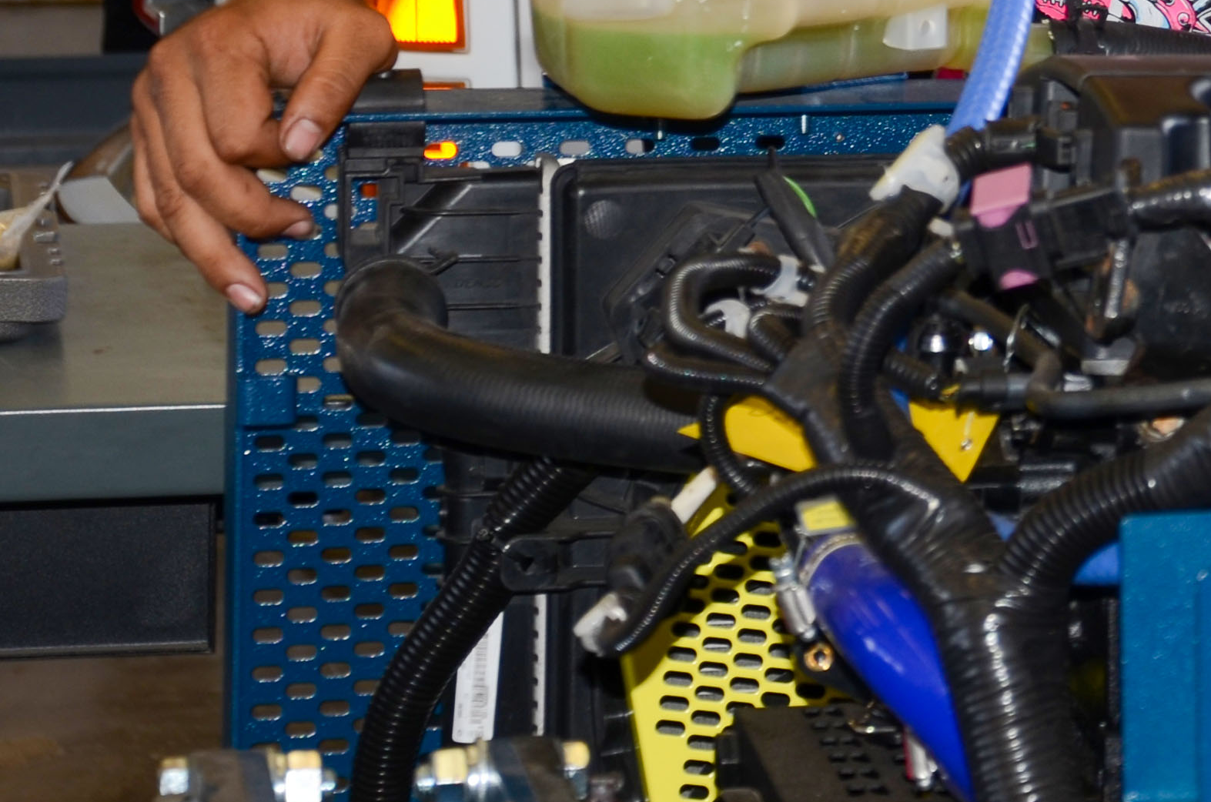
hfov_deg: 10.8
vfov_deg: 7.2
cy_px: -338
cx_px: 1281
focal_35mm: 188
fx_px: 6311
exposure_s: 1/60
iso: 100
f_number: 4.5
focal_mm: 40
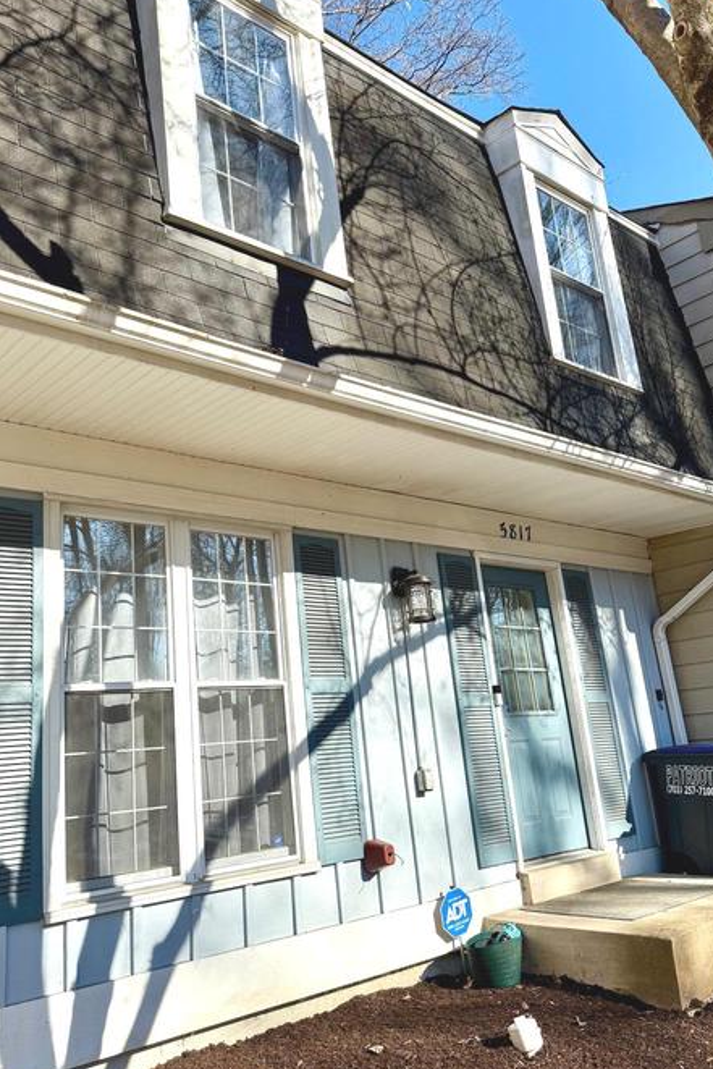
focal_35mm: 29
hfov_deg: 44.9
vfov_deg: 63.6
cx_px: 309
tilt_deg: +17.2
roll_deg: +4.4
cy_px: 521
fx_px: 861
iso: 80
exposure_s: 1/3145
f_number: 1.78
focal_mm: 6.76
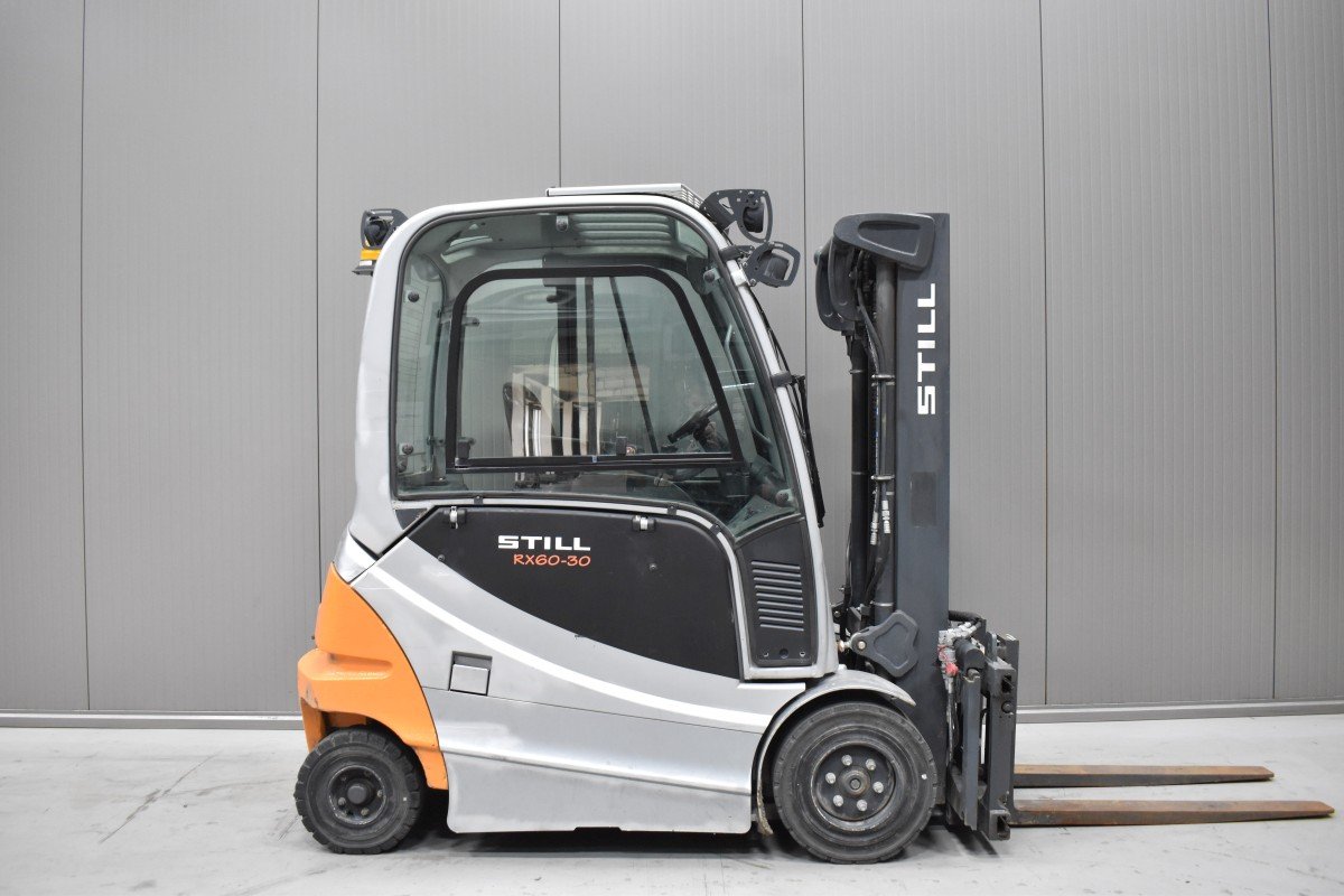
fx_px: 1120
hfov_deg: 61.9
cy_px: 448
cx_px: 672
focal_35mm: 30
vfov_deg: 43.6
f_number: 4.5
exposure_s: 1/40
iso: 1600
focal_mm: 20
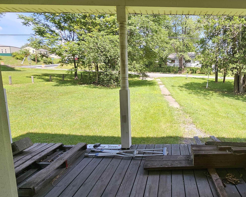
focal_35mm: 20
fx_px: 146
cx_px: 175
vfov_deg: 68.1
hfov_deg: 76.2
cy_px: 94
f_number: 2.2
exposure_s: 1/556
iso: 50
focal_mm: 2.2
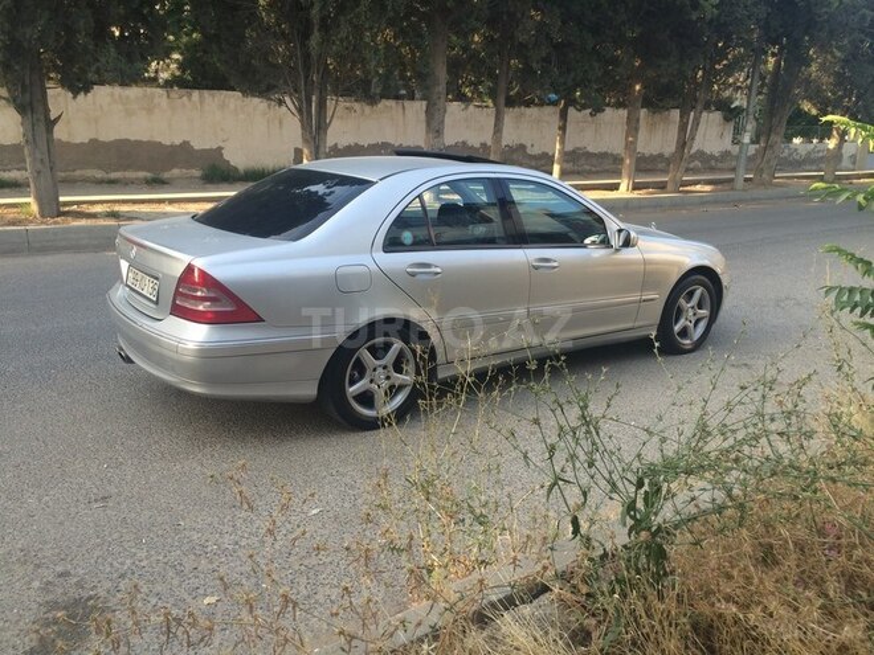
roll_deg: -1.1
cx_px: 437
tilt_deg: -18.2
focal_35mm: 29
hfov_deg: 61.7
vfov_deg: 48.2
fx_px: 732
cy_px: 328
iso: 32
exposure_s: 1/144
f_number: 2.2
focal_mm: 4.15
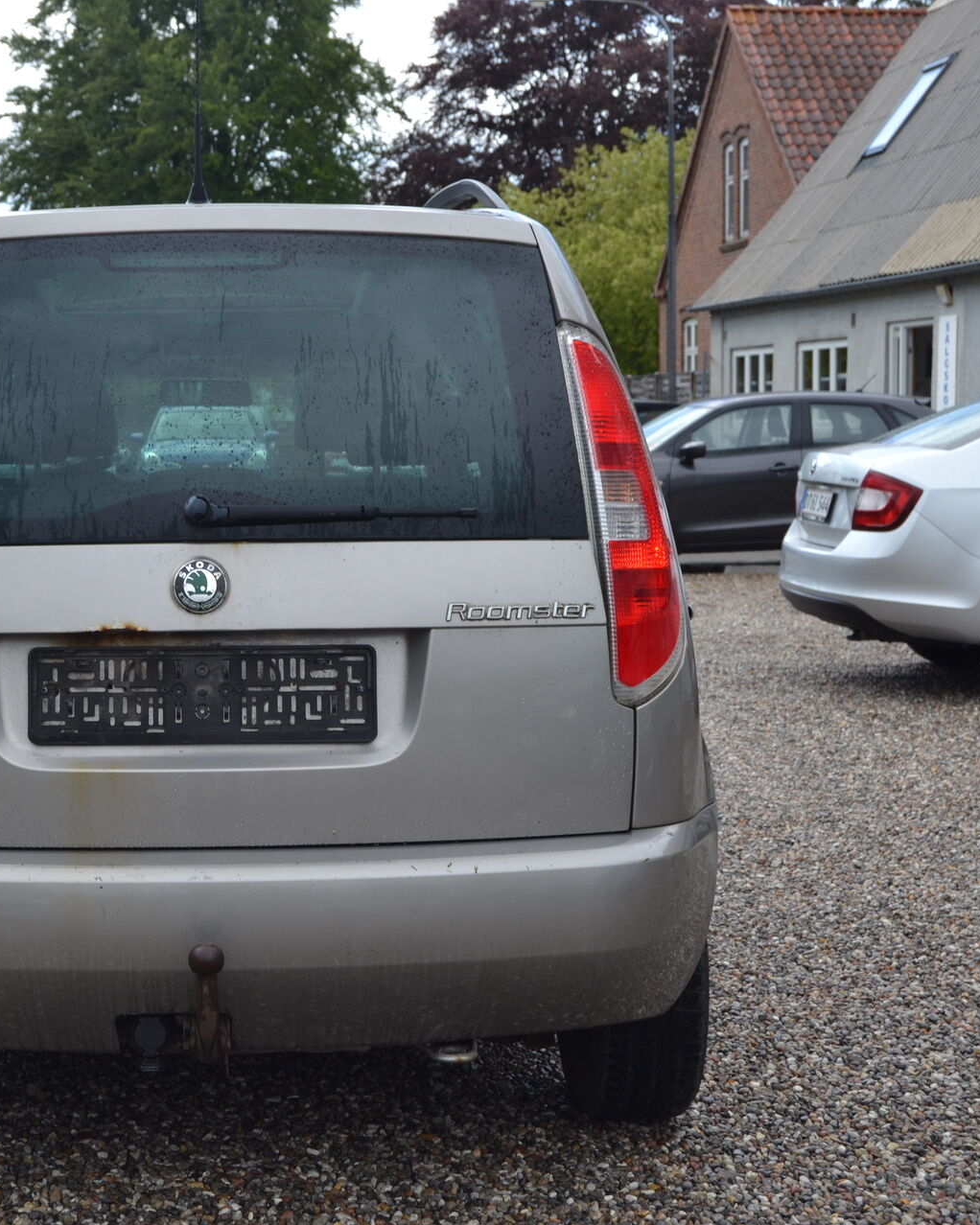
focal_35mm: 55
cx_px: 202
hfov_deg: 27.1
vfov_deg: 34.2
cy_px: 612
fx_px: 1995
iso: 100
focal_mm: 26
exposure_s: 1/200
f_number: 7.1
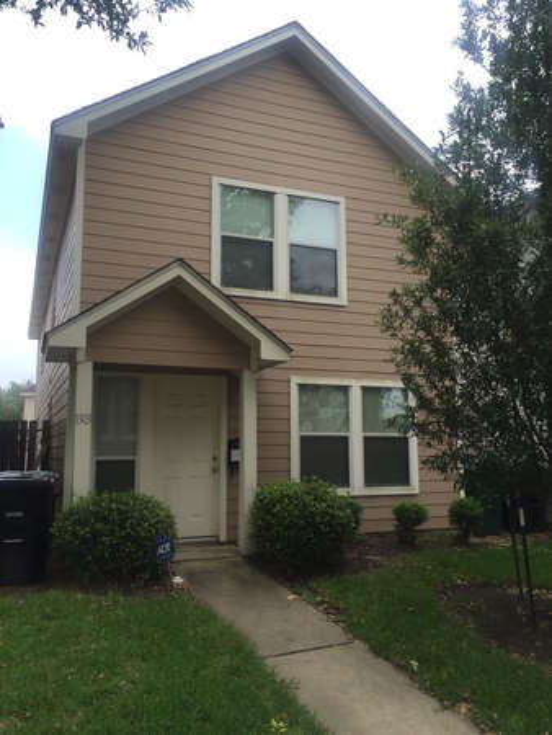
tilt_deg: +6.6
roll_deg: -0.1
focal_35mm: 29
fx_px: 616
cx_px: 276
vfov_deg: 61.6
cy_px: 368
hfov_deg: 48.3
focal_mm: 4.15
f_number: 2.2
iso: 32
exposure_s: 1/920
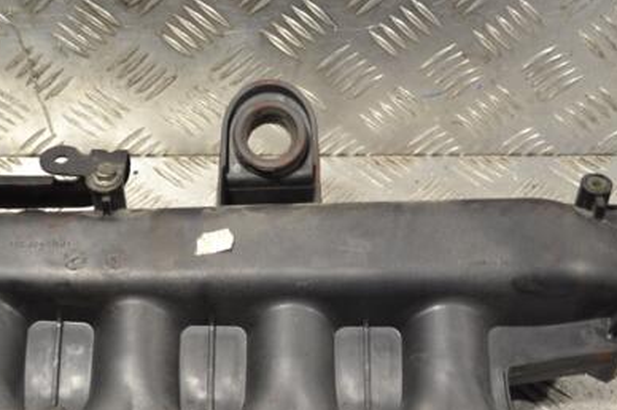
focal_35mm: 65
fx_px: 1113
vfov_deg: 20.7
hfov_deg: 30.9
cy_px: 305
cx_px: 248
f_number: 4.5
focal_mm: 28
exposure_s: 1/30
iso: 220
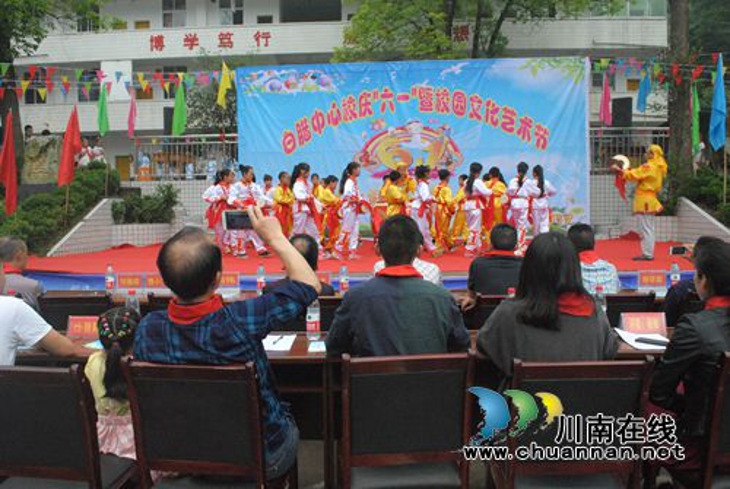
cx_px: 365
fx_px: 609
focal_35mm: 30
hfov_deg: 61.9
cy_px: 244
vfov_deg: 43.7
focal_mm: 20
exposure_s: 1/320
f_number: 9
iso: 1600
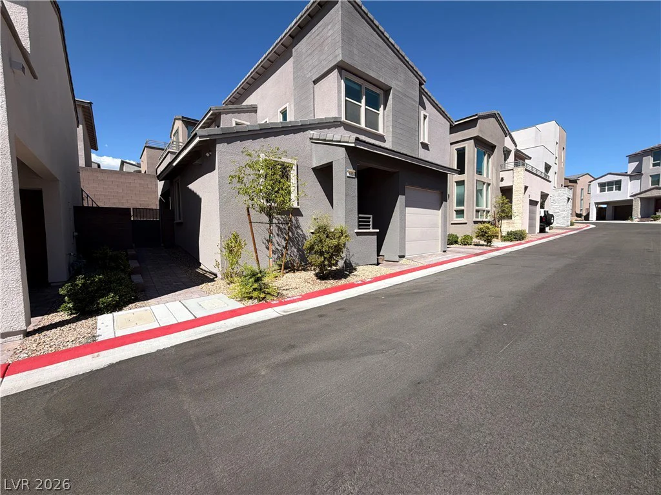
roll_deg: +1.0
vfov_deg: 85.7
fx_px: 267
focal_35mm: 14
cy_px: 248
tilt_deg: -3.8
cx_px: 330
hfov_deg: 102.1
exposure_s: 1/770
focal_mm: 2.22
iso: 20
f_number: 2.2
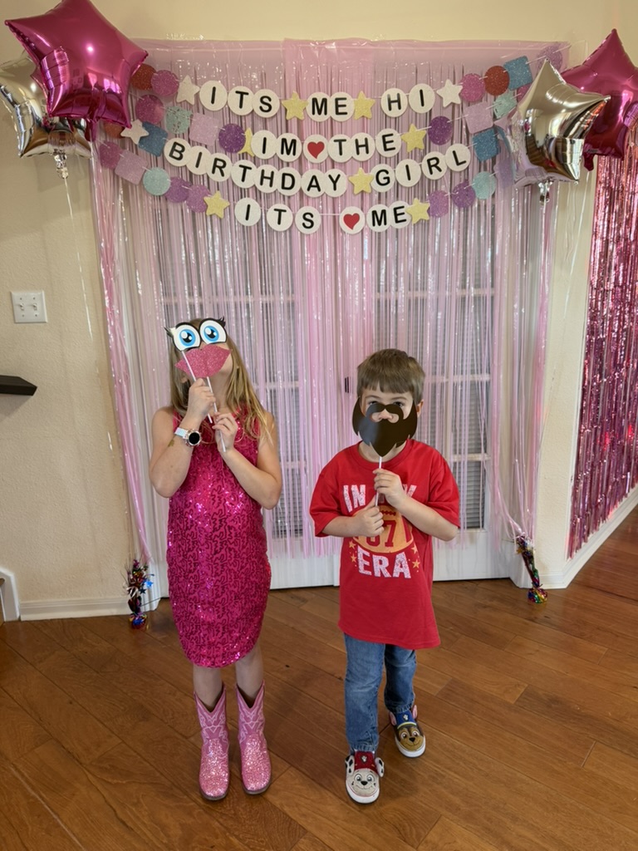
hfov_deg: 56.8
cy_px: 426
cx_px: 319
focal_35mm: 24
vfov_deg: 71.6
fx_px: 590
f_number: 1.78
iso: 160
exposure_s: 1/60
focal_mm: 6.76
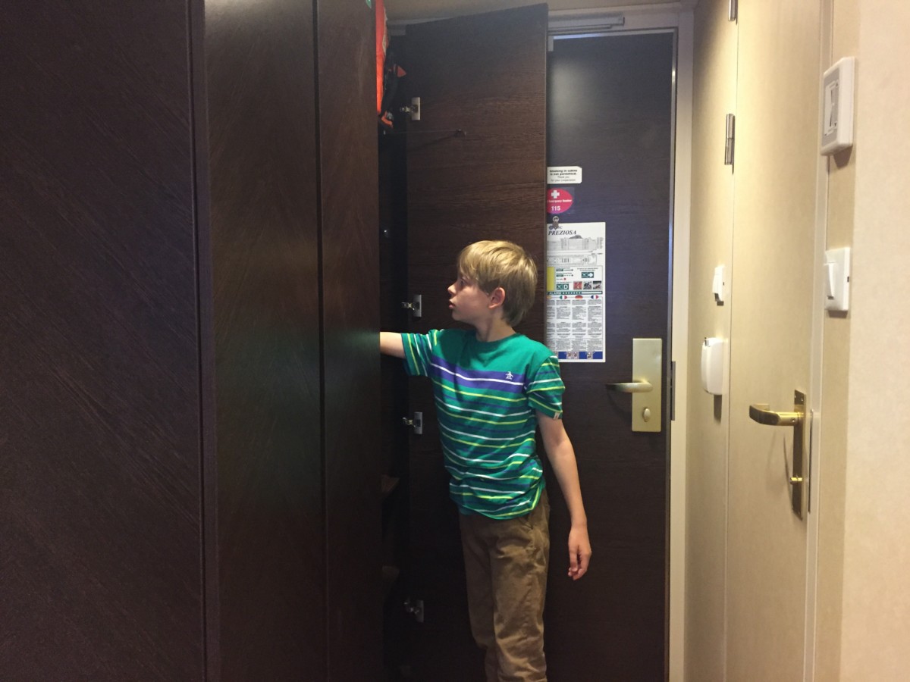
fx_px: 762
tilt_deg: -4.4
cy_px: 341
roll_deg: +0.8
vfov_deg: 48.2
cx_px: 455
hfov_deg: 61.7
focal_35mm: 29
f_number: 2.2
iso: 250
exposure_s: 1/20
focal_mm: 4.15
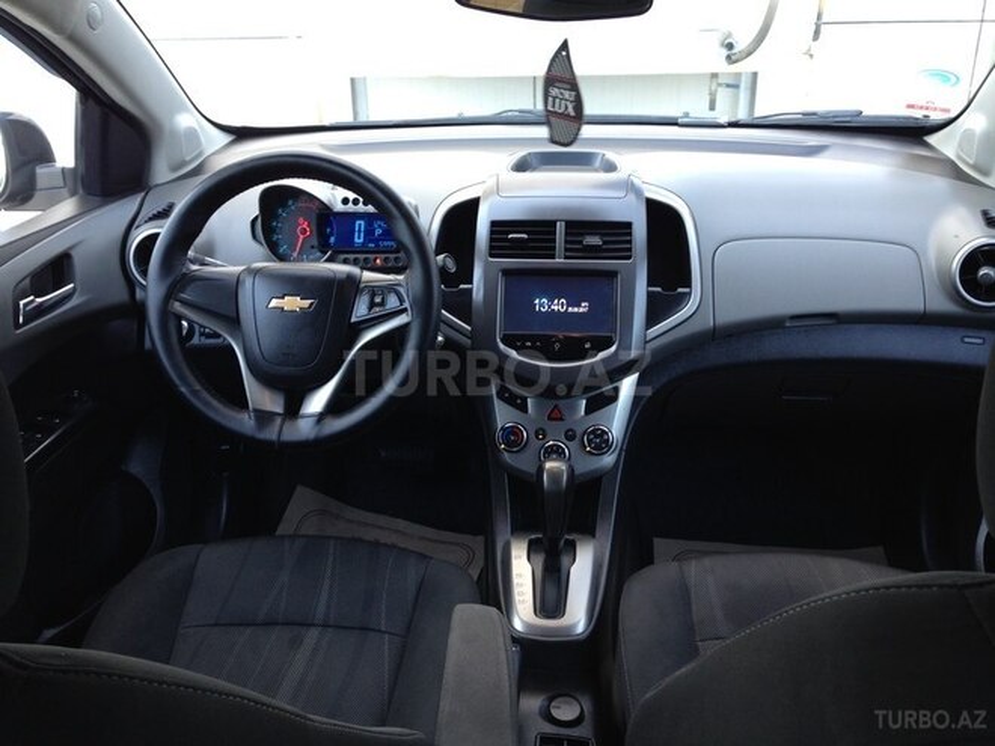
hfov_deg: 55.4
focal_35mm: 33
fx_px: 949
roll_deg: +2.5
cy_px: 373
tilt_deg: -25.4
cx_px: 498
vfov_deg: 42.9
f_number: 2.4
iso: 50
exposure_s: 1/30
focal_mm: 4.12
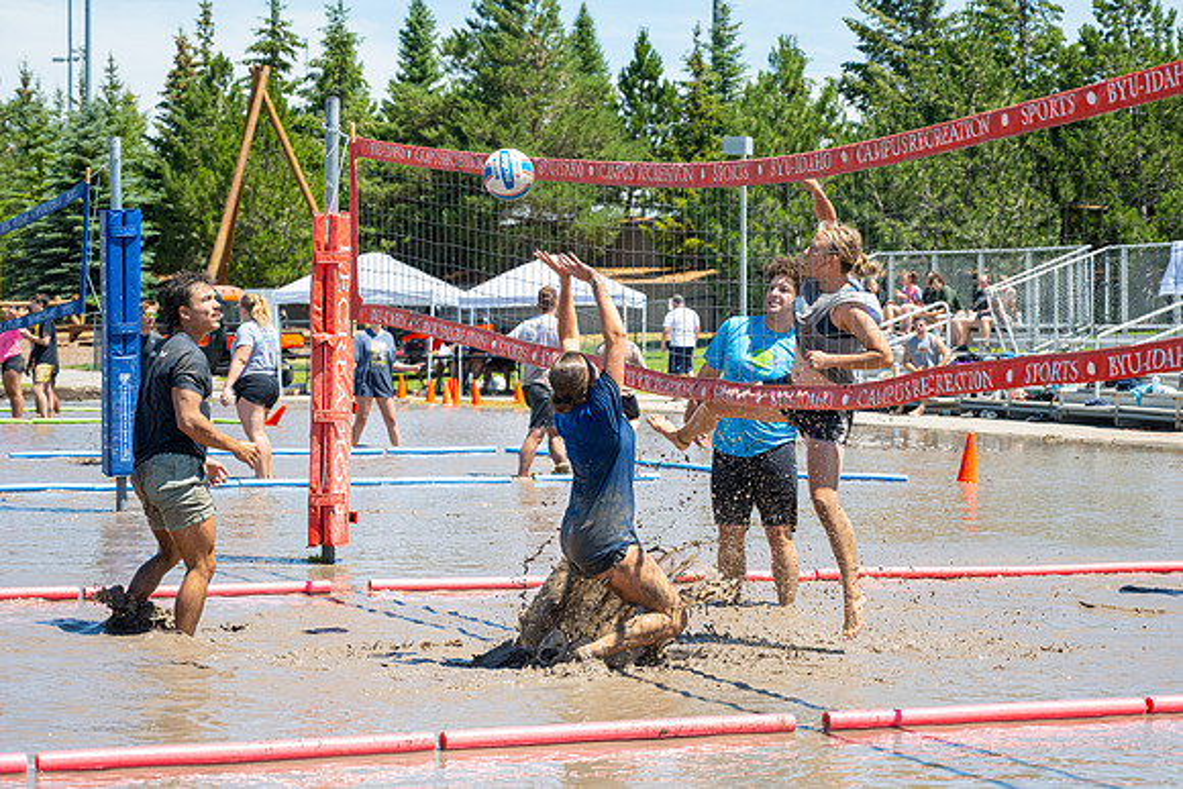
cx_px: 628
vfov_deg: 16.0
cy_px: 364
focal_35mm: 85
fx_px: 2803
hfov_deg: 23.8
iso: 320
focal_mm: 70
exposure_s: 1/2000
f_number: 4
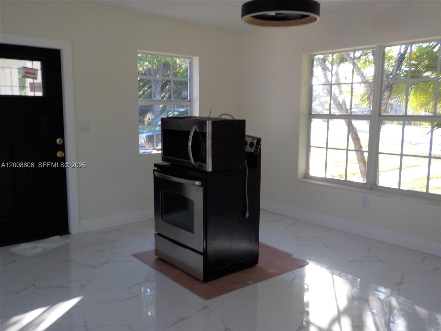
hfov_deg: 60.0
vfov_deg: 46.8
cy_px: 166
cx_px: 220
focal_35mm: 30
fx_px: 382
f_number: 3.3
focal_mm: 4.1
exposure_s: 1/50
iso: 125
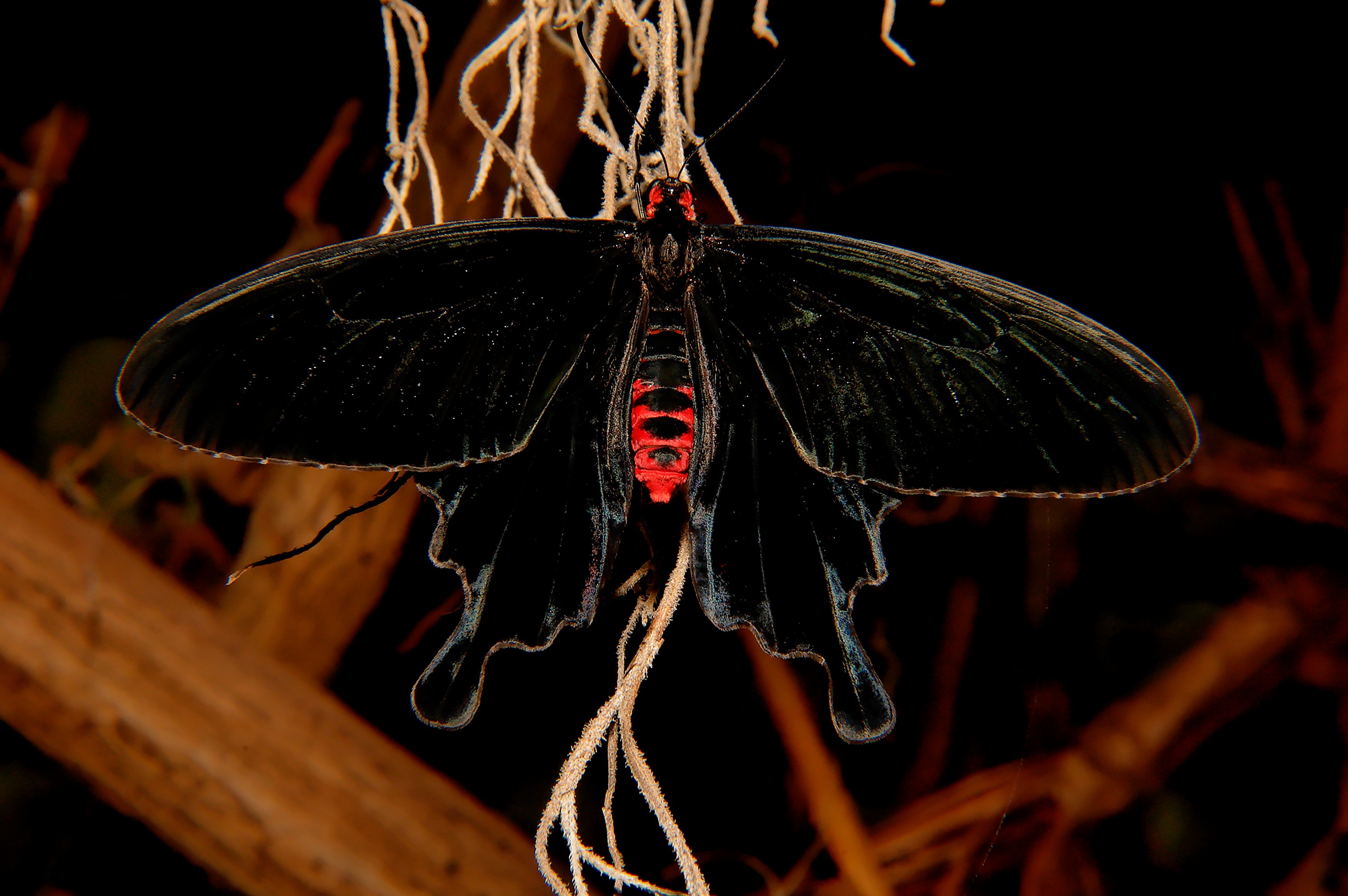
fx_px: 2581
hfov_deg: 29.3
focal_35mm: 69
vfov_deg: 19.7
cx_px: 674
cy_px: 448
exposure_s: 1/500
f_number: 22
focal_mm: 46
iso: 200
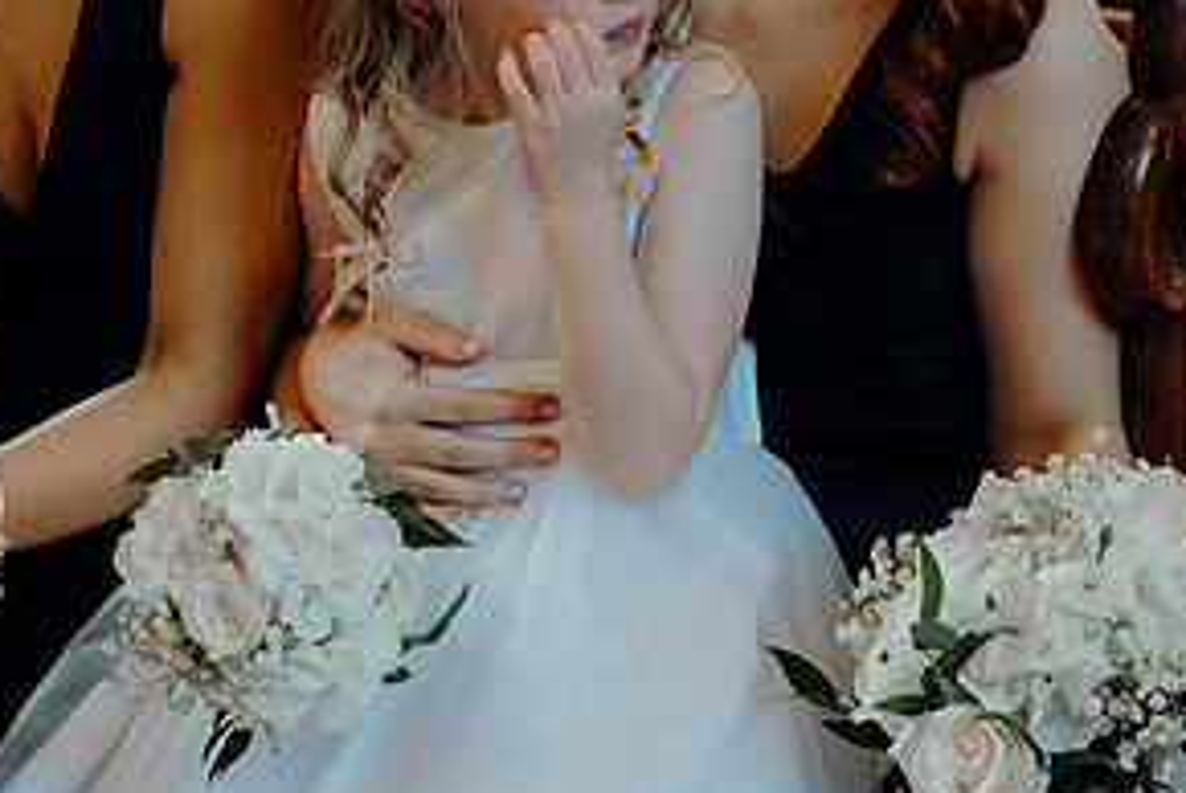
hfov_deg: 18.5
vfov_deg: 12.4
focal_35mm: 110
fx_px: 3627
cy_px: 67
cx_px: 307
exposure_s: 1/200
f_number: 3.5
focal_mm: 37
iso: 3200
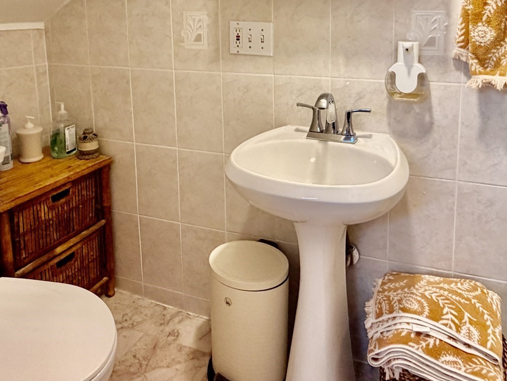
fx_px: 410
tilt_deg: -7.6
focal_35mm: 28
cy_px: 66
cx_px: 316
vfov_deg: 46.6
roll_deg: +1.0
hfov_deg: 62.6
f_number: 2.2
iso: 320
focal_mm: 2.22
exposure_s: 1/120
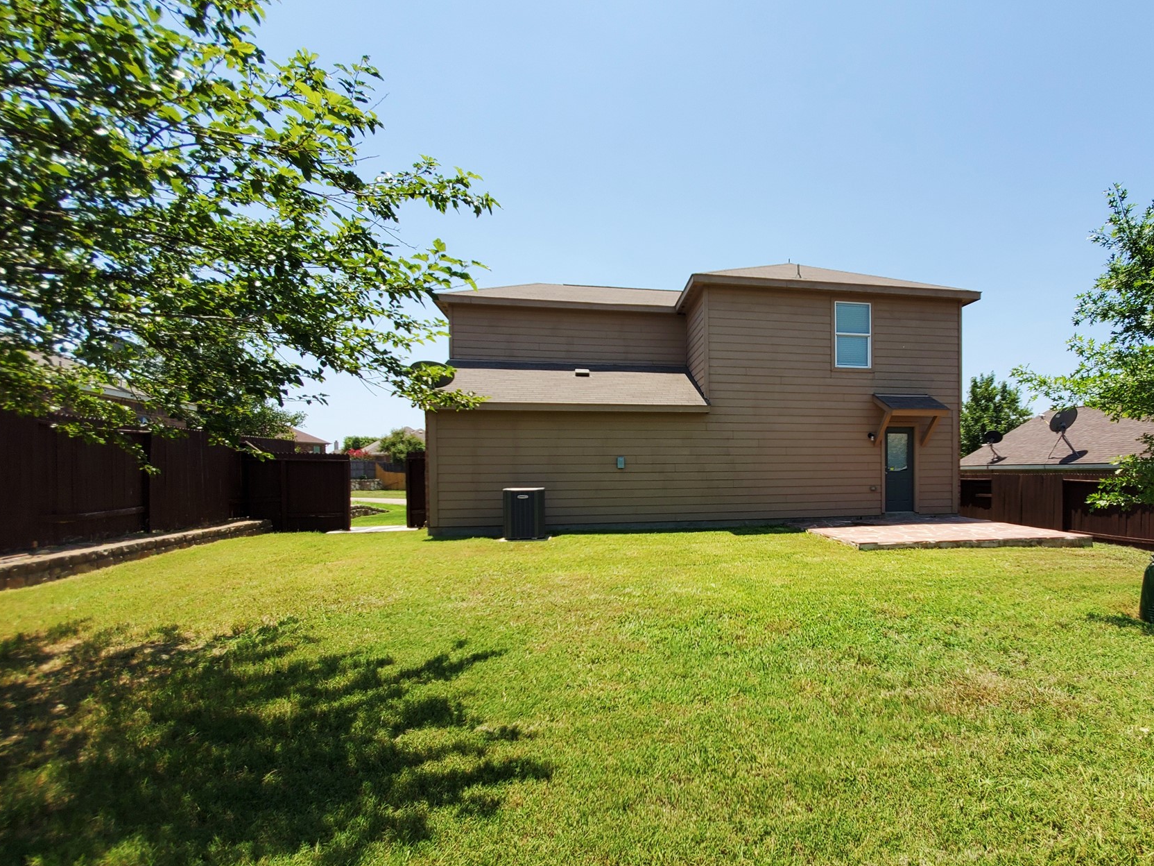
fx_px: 533
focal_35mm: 16
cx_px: 678
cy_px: 488
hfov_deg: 93.5
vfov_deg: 77.7
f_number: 2.2
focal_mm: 1.8
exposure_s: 1/825
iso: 50
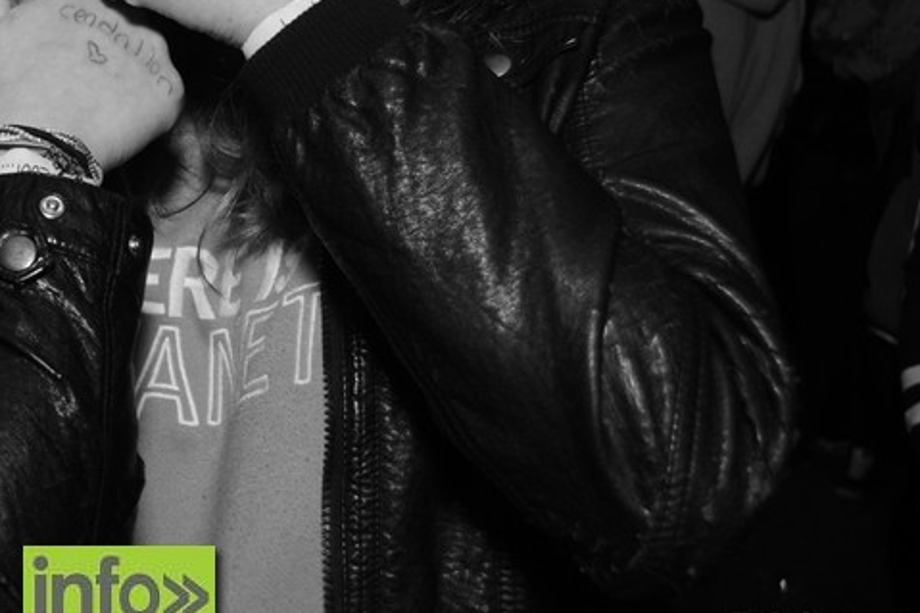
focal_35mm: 76
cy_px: 54
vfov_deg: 17.6
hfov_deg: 25.9
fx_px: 1941
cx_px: 120
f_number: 4
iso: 1600
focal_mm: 24
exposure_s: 1/60
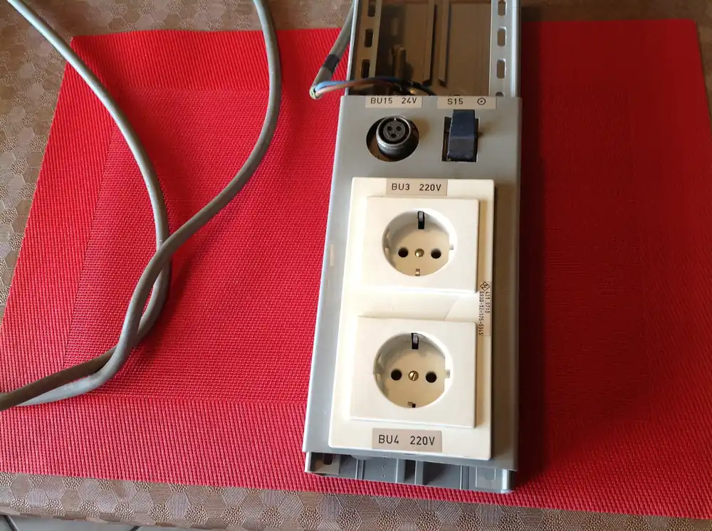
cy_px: 266
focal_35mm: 35
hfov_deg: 52.7
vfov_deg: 40.6
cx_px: 356
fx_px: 719
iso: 50
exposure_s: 1/40
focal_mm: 4.28
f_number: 2.4
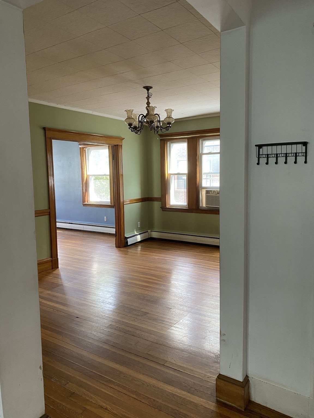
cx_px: 157
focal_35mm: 26
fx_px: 314
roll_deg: +1.2
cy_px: 209
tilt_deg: -5.7
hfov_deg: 53.1
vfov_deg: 67.3
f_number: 1.8
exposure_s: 1/63
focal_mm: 4.25
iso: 125
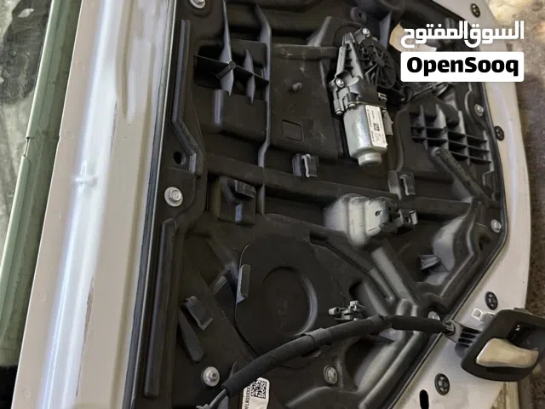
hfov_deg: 71.6
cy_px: 204
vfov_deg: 56.8
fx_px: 378
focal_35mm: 24
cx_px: 272
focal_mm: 6.86
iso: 400
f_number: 1.78
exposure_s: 1/60
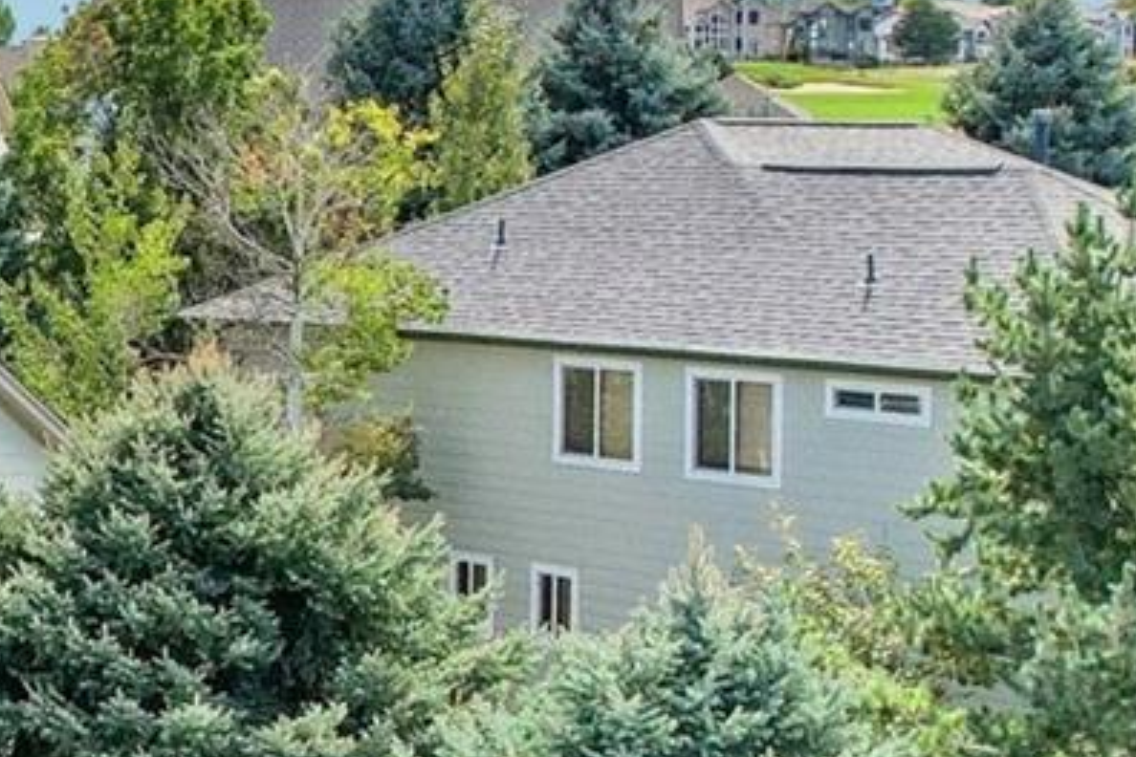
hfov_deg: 18.8
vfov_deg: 15.1
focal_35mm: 89
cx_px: -780
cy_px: 720
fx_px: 2808
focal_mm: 8.4
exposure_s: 1/2500
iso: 100
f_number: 2.8
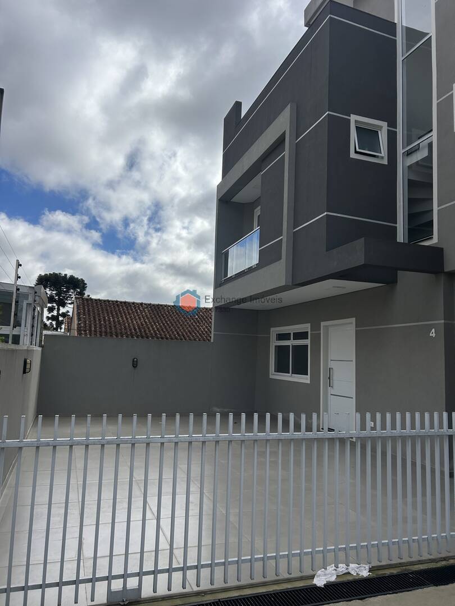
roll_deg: -1.9
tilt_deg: +6.8
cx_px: 228
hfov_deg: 53.1
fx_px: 456
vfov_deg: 67.3
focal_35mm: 26
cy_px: 303
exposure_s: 1/6993
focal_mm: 5.7
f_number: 1.5
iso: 50
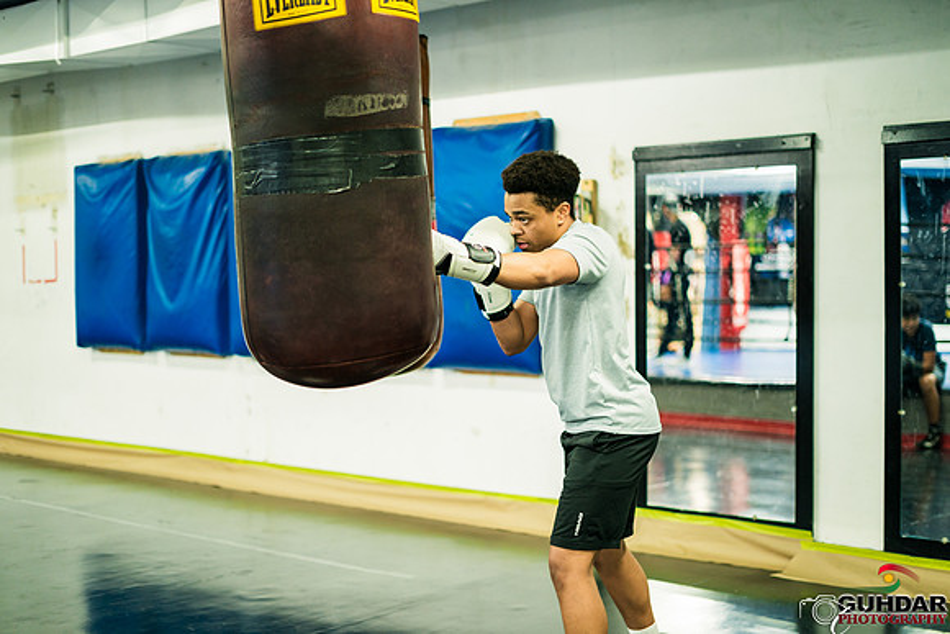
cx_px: 475
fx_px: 1320
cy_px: 317
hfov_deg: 39.6
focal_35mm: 50
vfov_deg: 27.0
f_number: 1.8
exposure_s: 1/160
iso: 800
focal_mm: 50
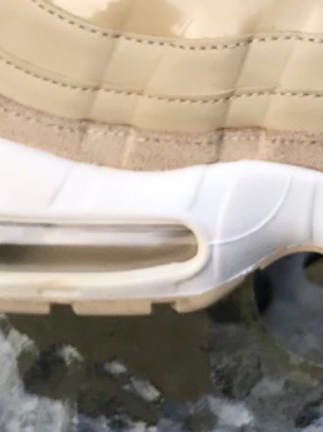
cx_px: 429
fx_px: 1620
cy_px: 482
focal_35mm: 130
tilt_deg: -71.6
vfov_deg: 14.8
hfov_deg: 11.1
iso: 20
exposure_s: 1/399
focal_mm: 3.99
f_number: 1.8
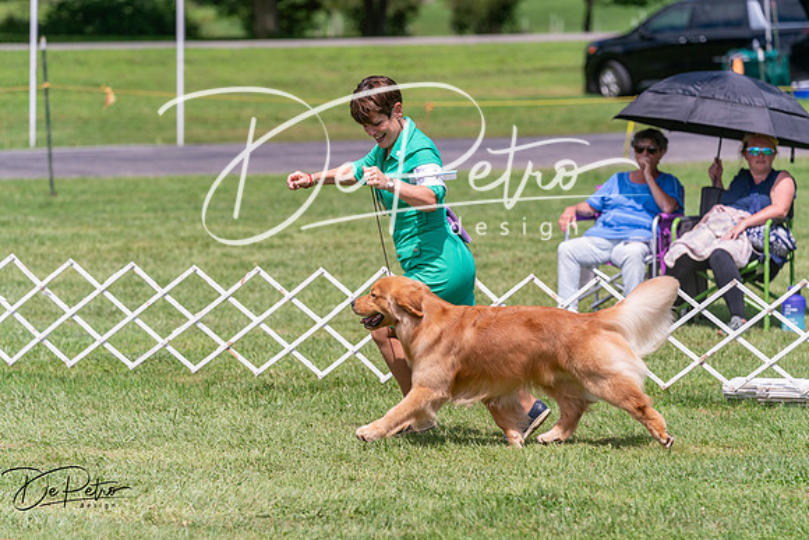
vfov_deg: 7.7
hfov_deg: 11.5
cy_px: 270
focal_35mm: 179
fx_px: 4023
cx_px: 404
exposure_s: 1/1600
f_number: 4.5
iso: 250
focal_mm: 179
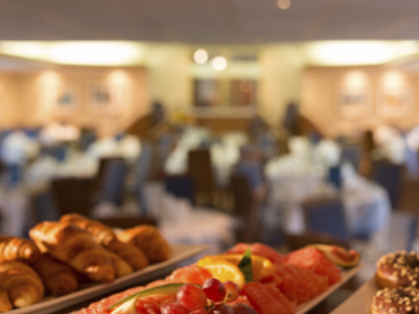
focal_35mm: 52
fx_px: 629
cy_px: 182
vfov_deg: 28.0
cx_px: 233
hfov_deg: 36.8
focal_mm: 35
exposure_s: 1/2
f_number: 4
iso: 100
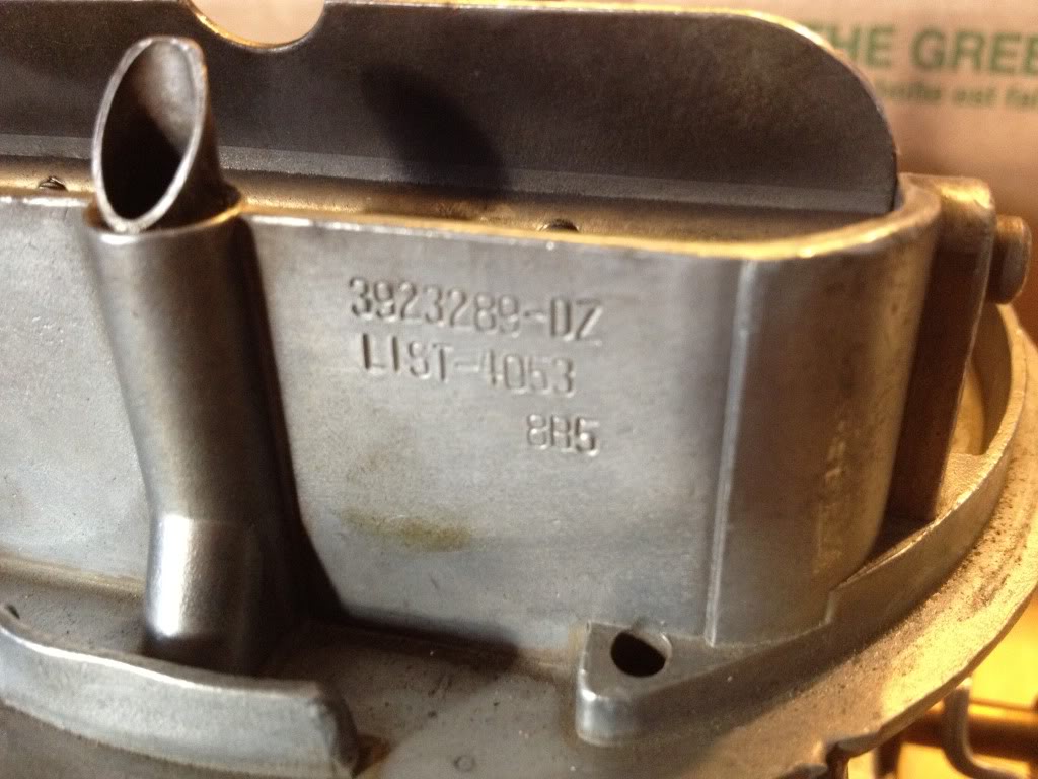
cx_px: 519
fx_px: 1050
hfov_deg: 52.6
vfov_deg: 40.7
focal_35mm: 35
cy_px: 390
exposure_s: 1/20
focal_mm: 4.3
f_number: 2.4
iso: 400
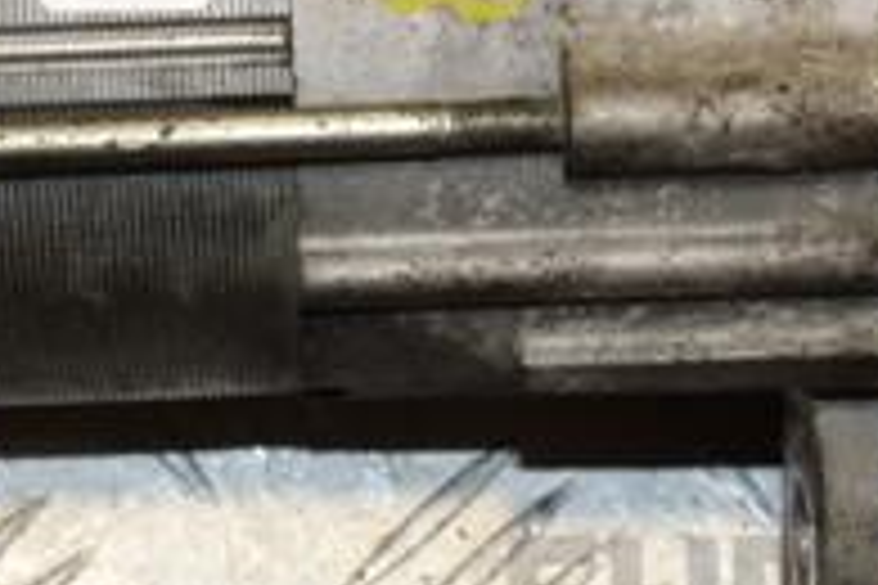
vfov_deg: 7.1
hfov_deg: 10.6
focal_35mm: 194
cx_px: 423
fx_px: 4731
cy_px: 4
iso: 800
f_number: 9
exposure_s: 1/200
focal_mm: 42
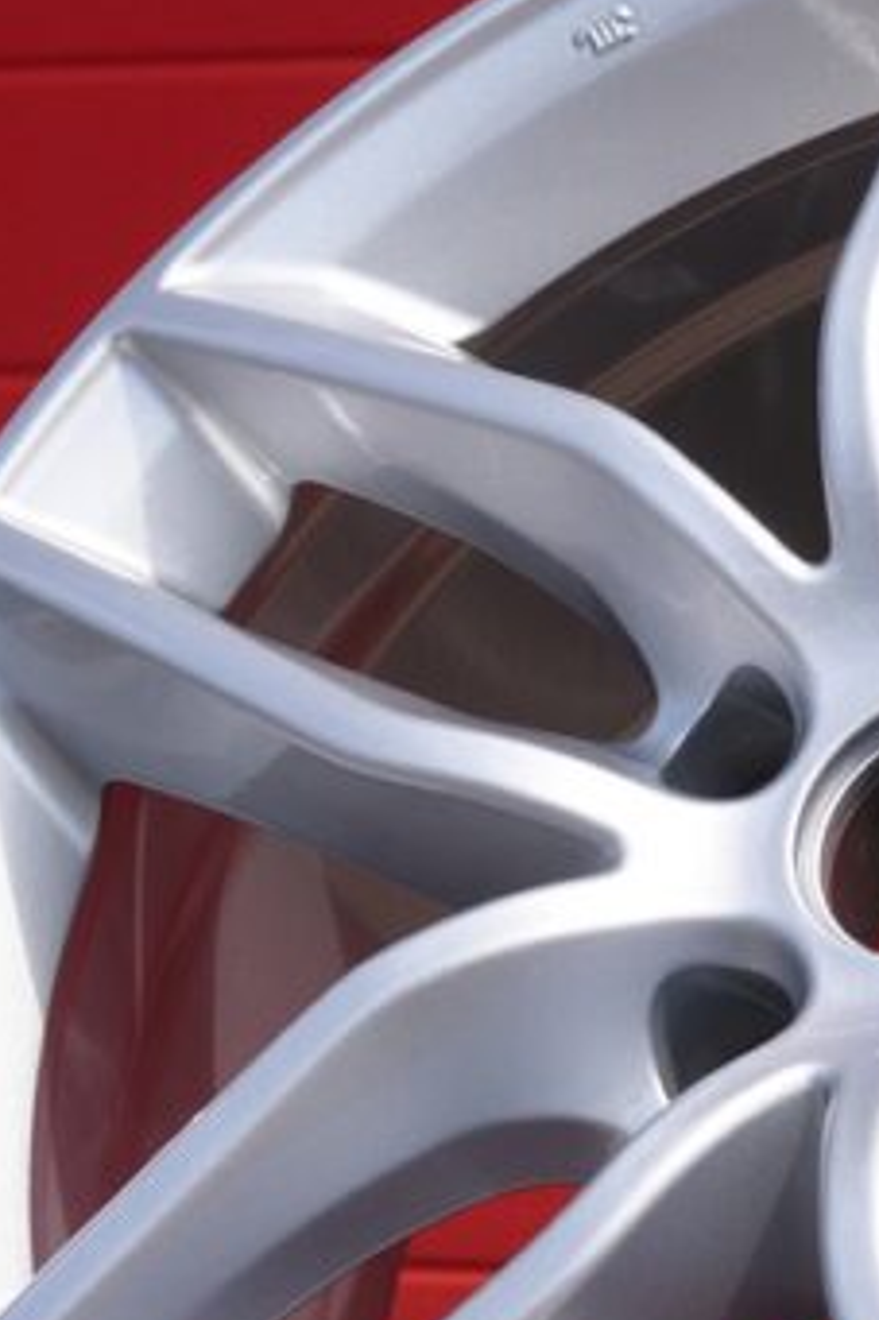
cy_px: 1006
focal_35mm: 100
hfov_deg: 13.3
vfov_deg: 20.2
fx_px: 3666
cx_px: 1092
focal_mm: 16
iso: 200
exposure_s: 1/2000
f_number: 3.5
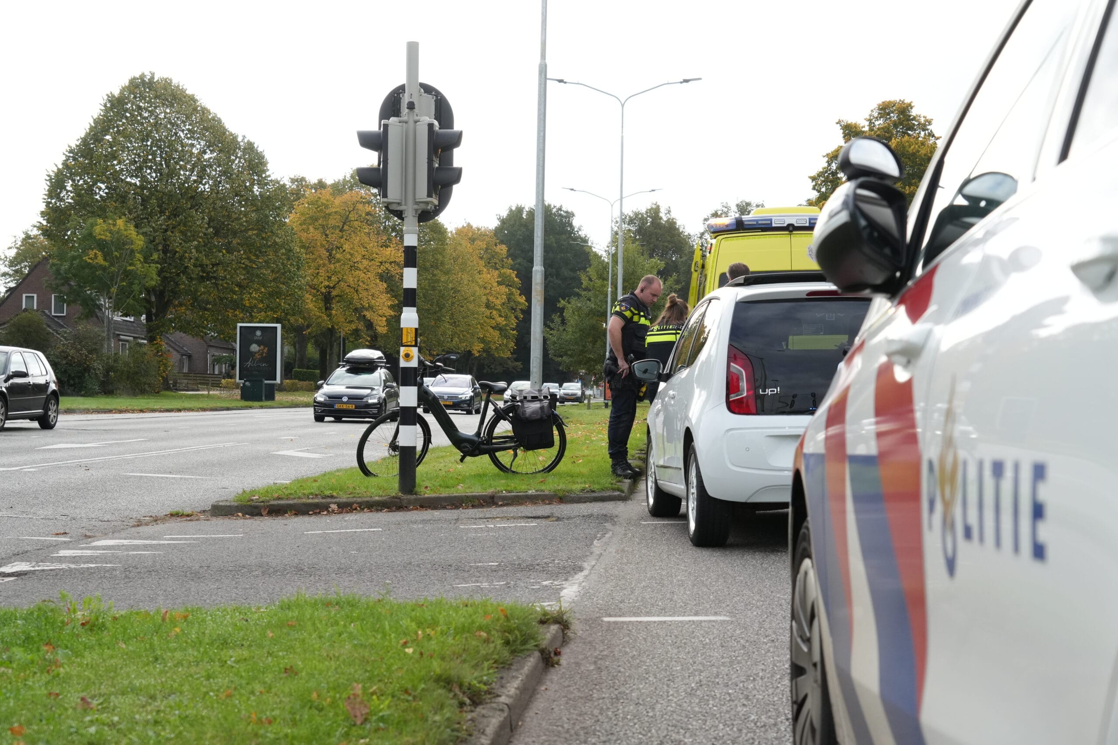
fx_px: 1801
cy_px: 372
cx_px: 559
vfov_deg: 23.4
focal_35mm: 58
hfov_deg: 34.5
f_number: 8
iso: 2000
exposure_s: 1/1600
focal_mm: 58
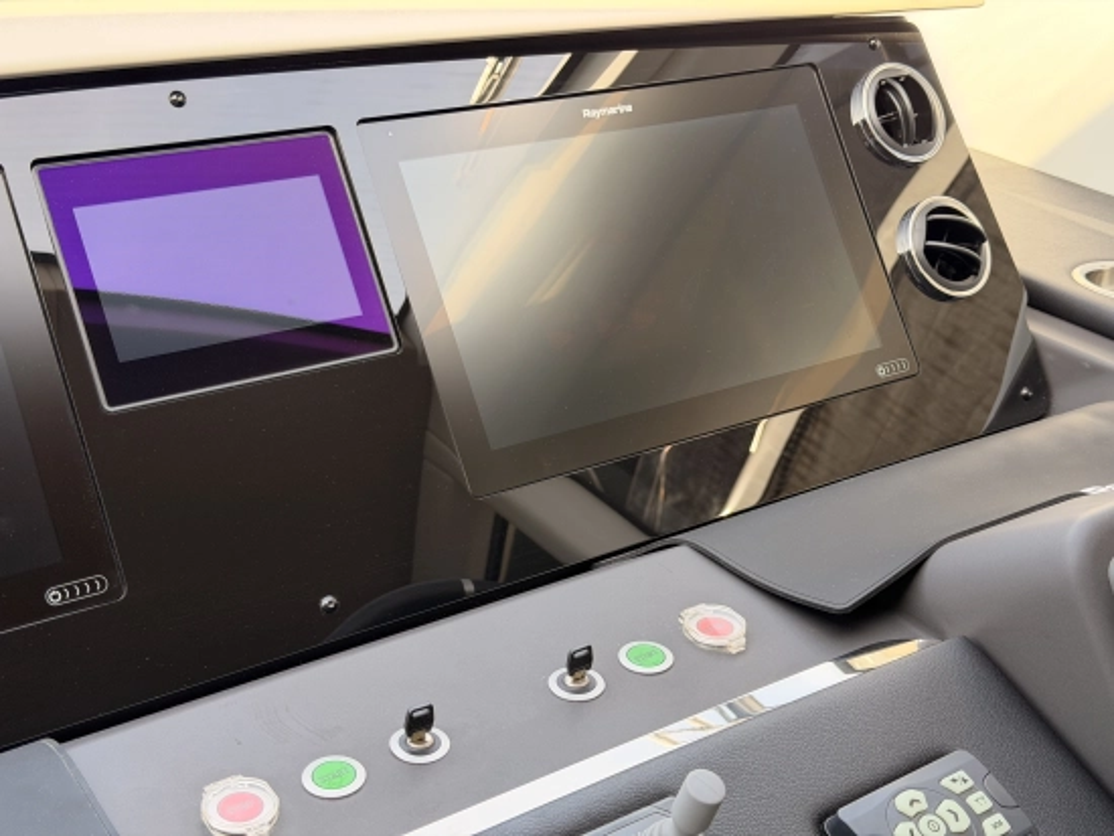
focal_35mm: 48
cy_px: 418
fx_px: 1545
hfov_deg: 39.6
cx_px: 557
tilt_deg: -26.3
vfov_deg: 30.3
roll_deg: -2.7
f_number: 1.78
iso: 64
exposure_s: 1/170
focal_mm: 6.76
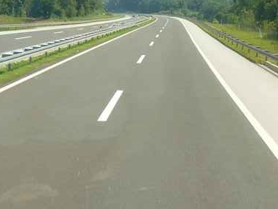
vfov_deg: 19.9
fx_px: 595
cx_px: 185
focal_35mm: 74
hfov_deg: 26.2
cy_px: 71
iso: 80
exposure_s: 1/200
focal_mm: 5.8
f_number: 5.6
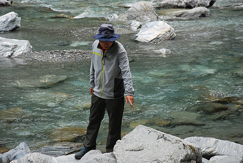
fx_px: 913
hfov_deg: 15.2
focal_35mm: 135
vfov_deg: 10.2
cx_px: 122
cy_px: 82
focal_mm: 90
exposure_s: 1/500
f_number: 5.6
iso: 400
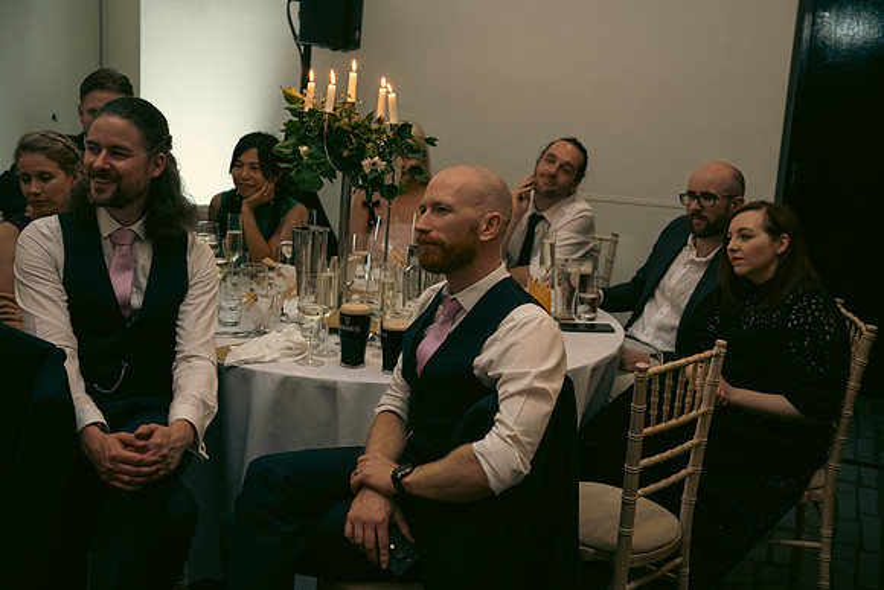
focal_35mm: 50
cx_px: 442
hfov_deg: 39.6
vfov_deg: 27.0
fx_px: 1228
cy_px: 295
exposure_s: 1/160
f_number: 3.5
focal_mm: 50
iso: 2000
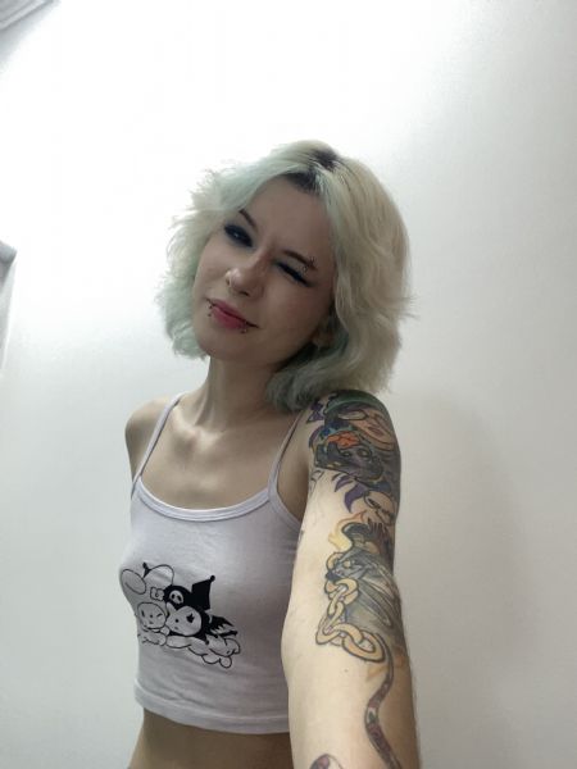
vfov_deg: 60.0
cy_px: 384
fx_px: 667
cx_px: 288
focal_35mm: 30
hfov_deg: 46.8
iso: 160
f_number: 2.2
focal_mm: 2.71
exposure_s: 1/60
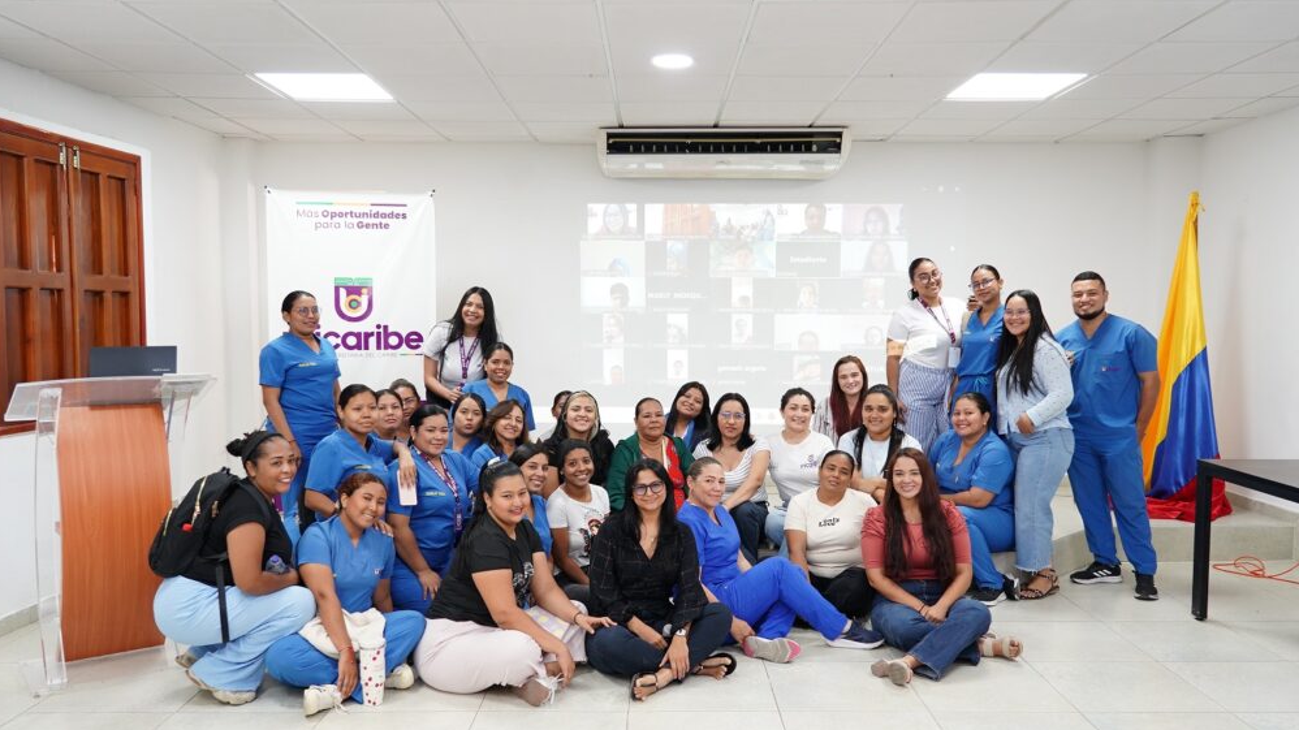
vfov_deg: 40.2
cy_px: 377
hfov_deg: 66.1
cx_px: 653
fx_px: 999
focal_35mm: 29
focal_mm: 27
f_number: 4
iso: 1000
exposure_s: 1/80
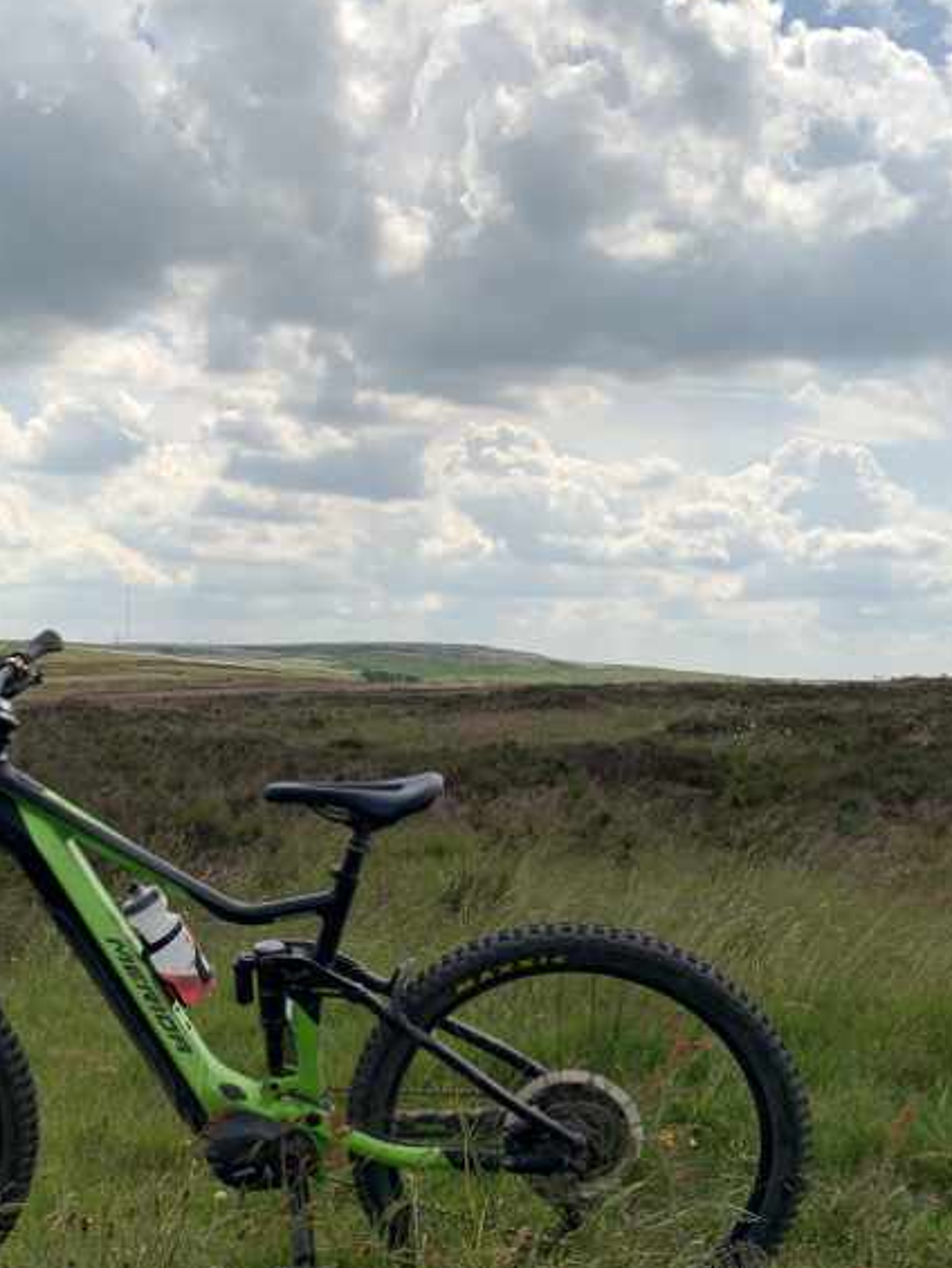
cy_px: 671
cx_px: 182
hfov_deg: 30.7
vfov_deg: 41.2
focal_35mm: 46
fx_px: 1686
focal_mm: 4.2
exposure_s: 1/4673
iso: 25
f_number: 1.8
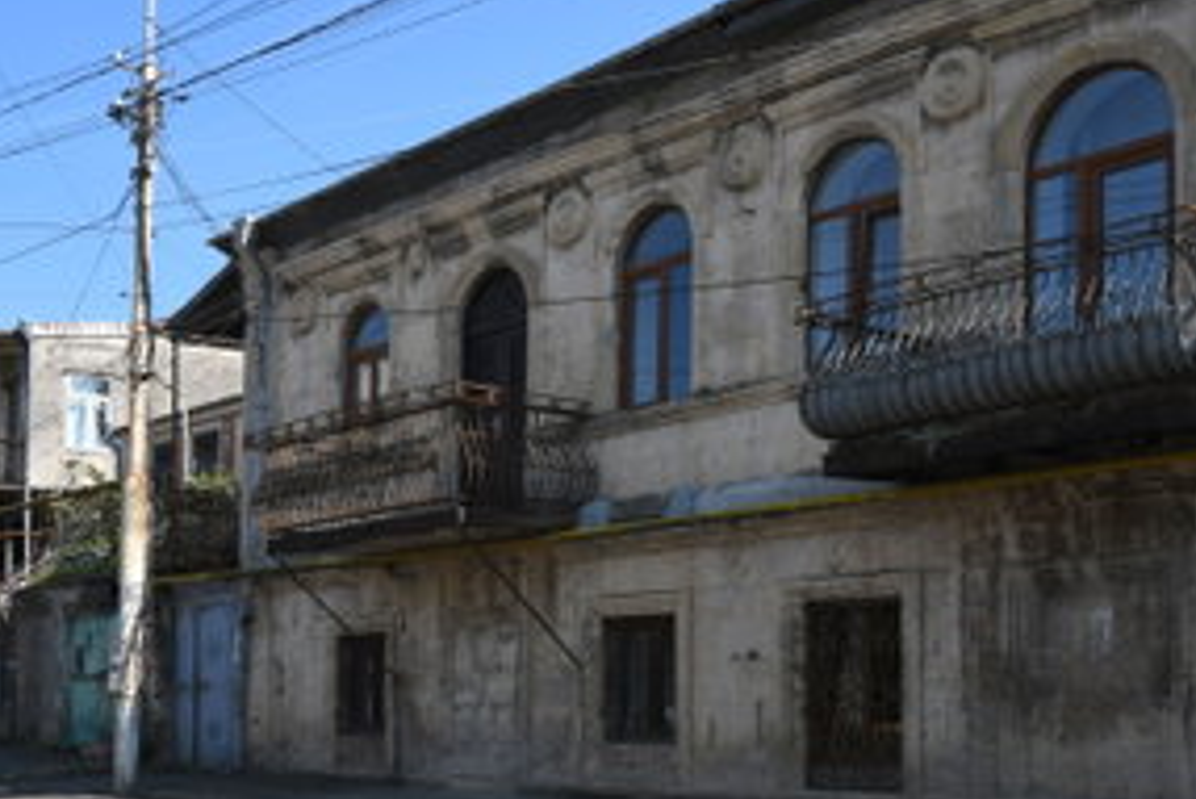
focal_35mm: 42
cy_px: 328
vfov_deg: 31.9
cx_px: 493
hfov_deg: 46.2
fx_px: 1396
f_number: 8
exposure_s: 1/200
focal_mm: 20
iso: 100
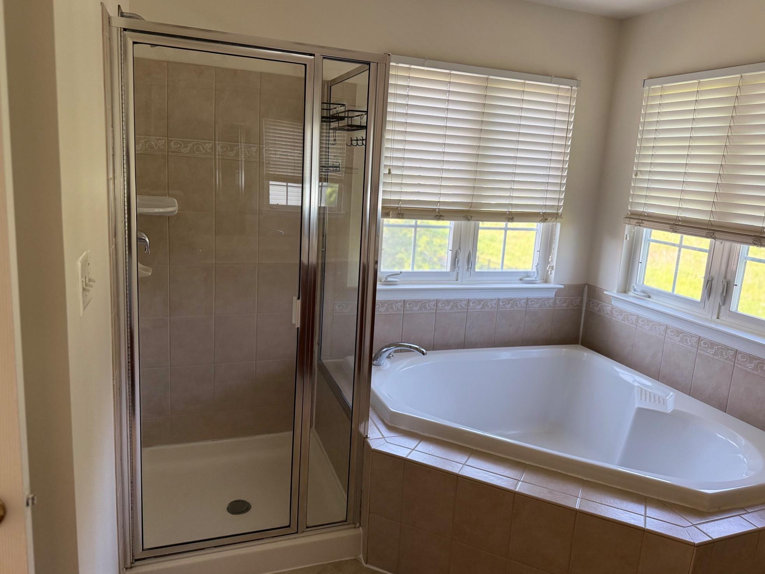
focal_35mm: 25
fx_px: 553
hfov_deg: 69.4
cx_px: 392
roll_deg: -3.2
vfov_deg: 54.9
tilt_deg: -10.1
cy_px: 279
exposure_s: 1/136
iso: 160
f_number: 1.78
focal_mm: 6.76
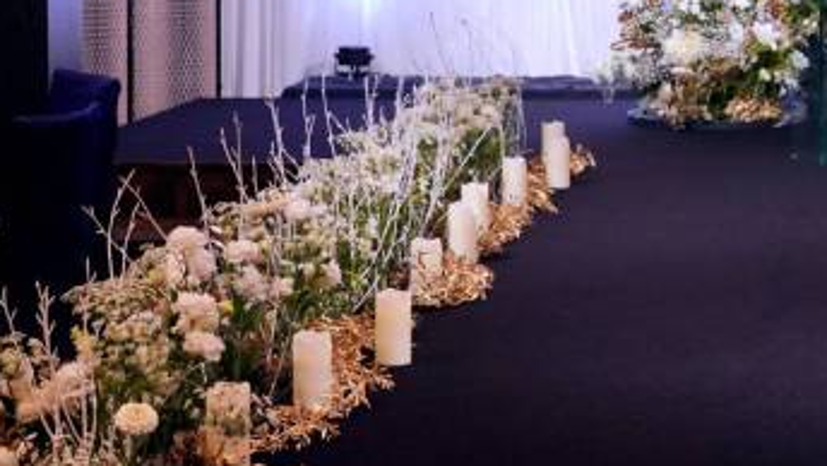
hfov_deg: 18.5
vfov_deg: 10.7
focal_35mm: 112
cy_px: -40
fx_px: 2458
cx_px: 877
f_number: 5.6
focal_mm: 46
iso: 1600
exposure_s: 1/60
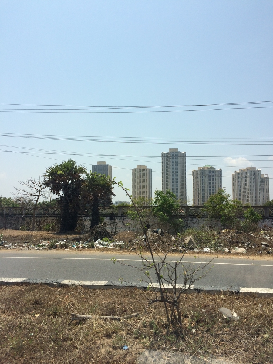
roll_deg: +2.1
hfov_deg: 48.2
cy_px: 182
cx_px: 136
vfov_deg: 61.7
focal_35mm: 29
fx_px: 305
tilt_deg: +2.7
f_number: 2.2
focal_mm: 4.15
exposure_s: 1/2740
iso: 32
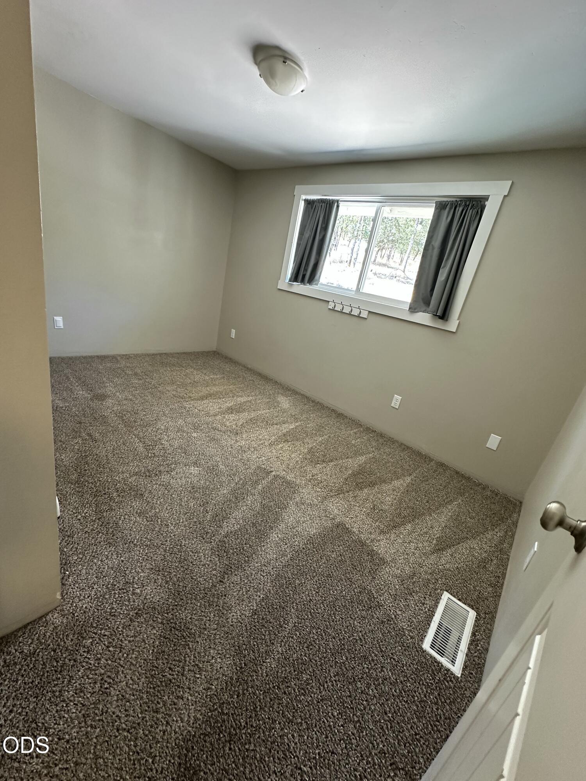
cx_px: 293
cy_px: 390
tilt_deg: -17.9
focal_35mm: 14
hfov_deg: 85.7
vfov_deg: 102.1
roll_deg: -12.6
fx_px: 316
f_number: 2.2
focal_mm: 2.22
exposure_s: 1/60
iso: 250
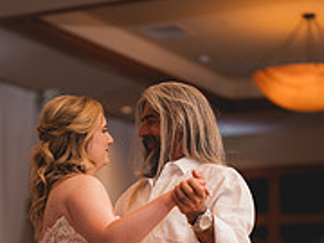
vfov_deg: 12.1
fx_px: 1123
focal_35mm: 120
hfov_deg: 16.4
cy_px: 277
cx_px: 122
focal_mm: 50
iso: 125
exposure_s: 1/250
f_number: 1.2
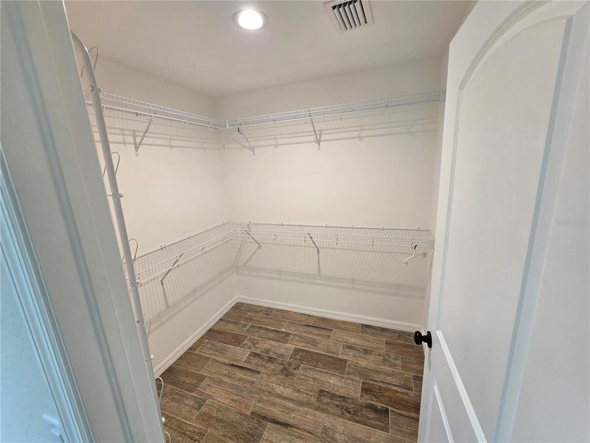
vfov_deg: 89.9
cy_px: 222
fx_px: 222
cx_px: 295
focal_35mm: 13
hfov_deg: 106.2
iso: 125
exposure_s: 1/60
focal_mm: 2.2
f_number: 2.2
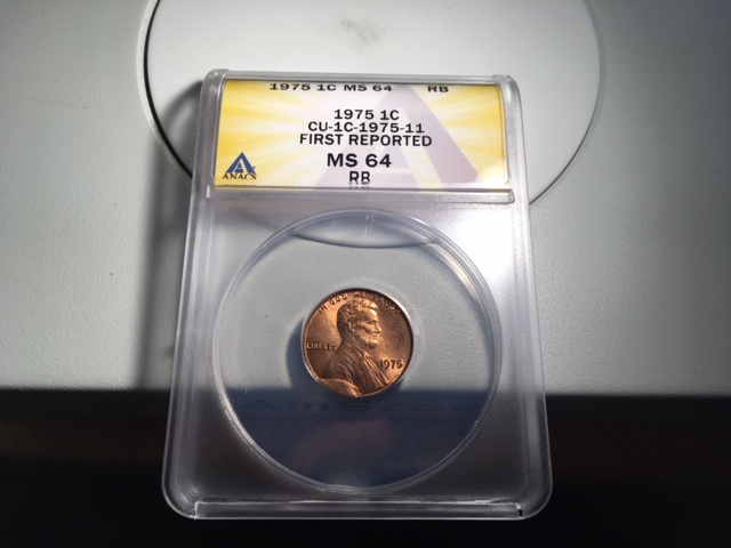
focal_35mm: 29
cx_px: 366
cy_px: 274
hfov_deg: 61.7
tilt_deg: -68.1
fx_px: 612
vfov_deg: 48.2
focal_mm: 4.15
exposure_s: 1/120
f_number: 2.2
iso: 32
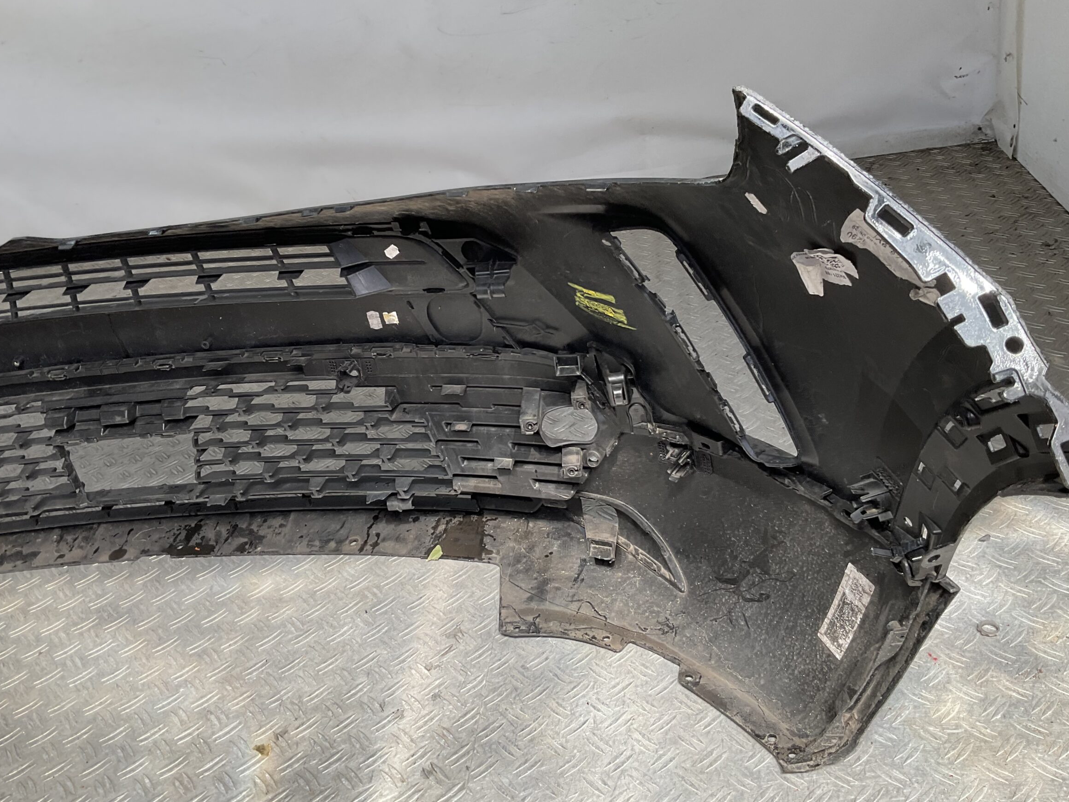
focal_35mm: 32
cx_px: 542
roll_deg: +14.1
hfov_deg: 56.8
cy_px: 400
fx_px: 988
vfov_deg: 44.2
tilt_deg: -27.2
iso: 16
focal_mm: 3
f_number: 1.8
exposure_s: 1/383
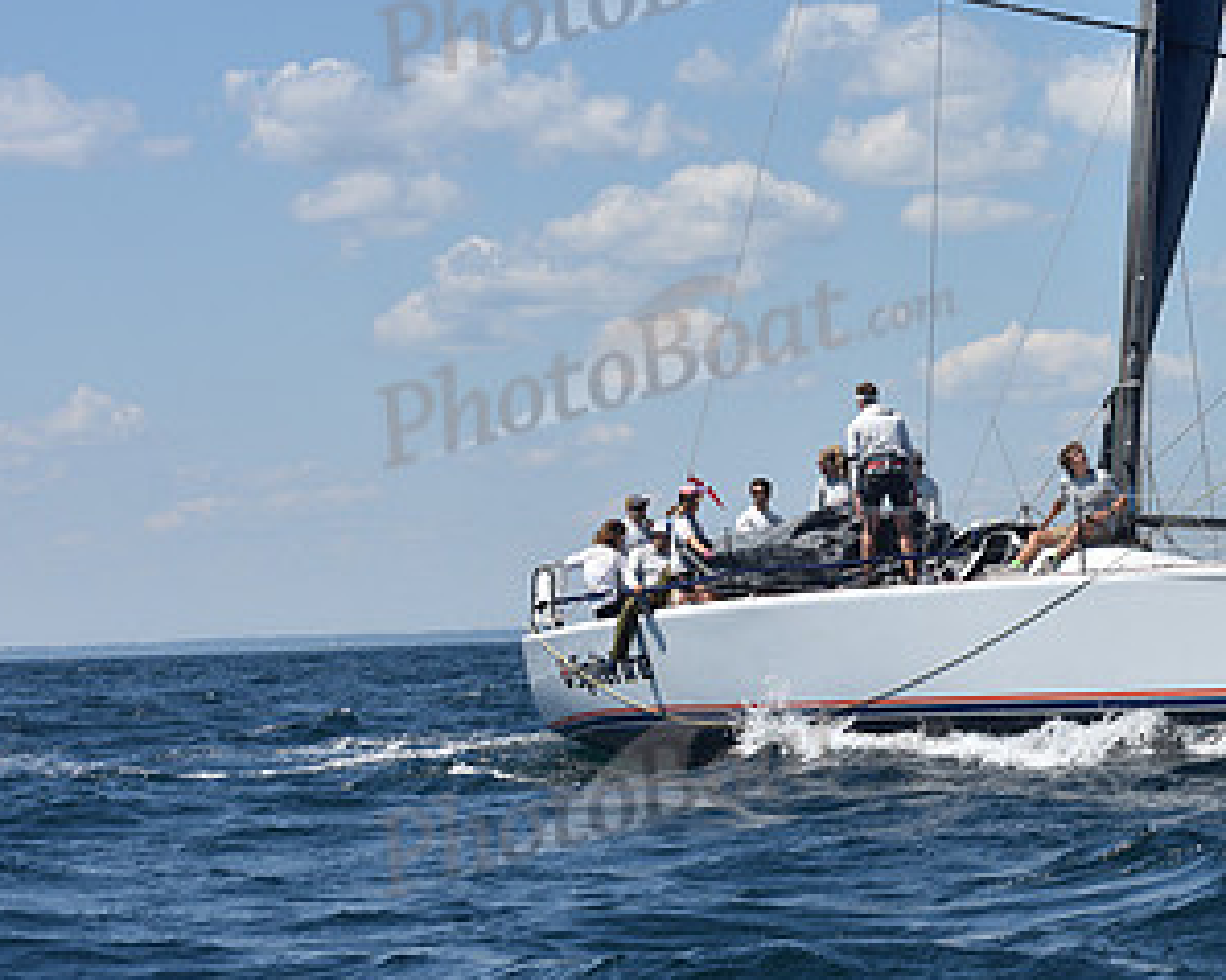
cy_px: 517
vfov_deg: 12.0
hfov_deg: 14.8
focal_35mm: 128
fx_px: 4641
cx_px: 1173
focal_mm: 70
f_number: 8
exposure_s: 1/1000
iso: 200
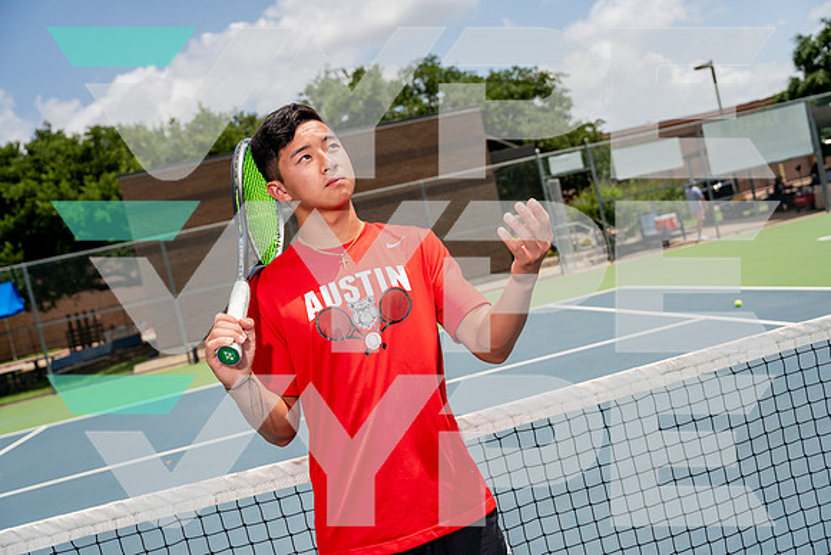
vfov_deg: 36.9
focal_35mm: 36
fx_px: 831
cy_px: 278
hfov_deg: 53.1
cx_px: 416
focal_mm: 36
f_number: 4
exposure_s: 1/1250
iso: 100
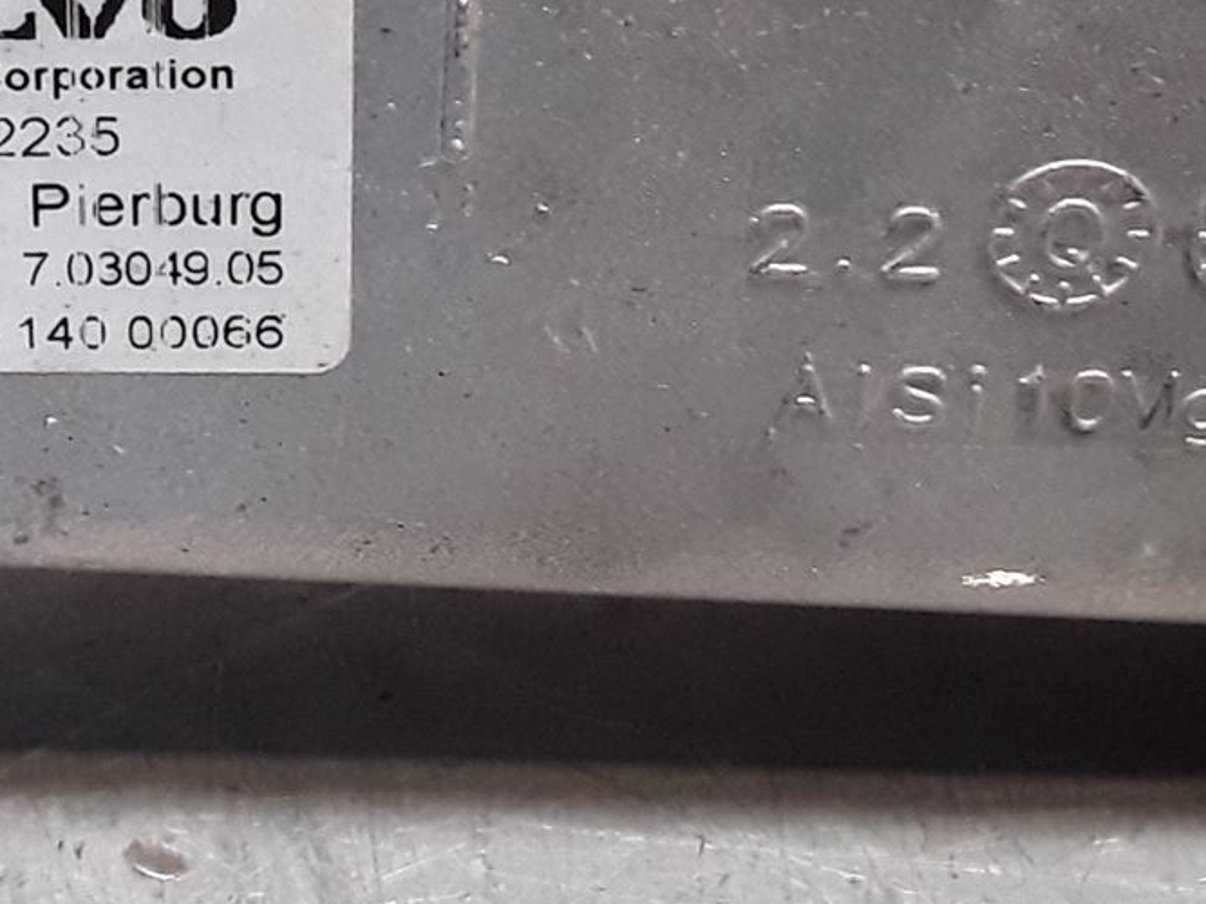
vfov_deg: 16.7
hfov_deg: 21.8
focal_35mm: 86
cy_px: -56
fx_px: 2996
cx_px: -36
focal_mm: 2.91
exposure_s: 1/100
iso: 100
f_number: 1.9
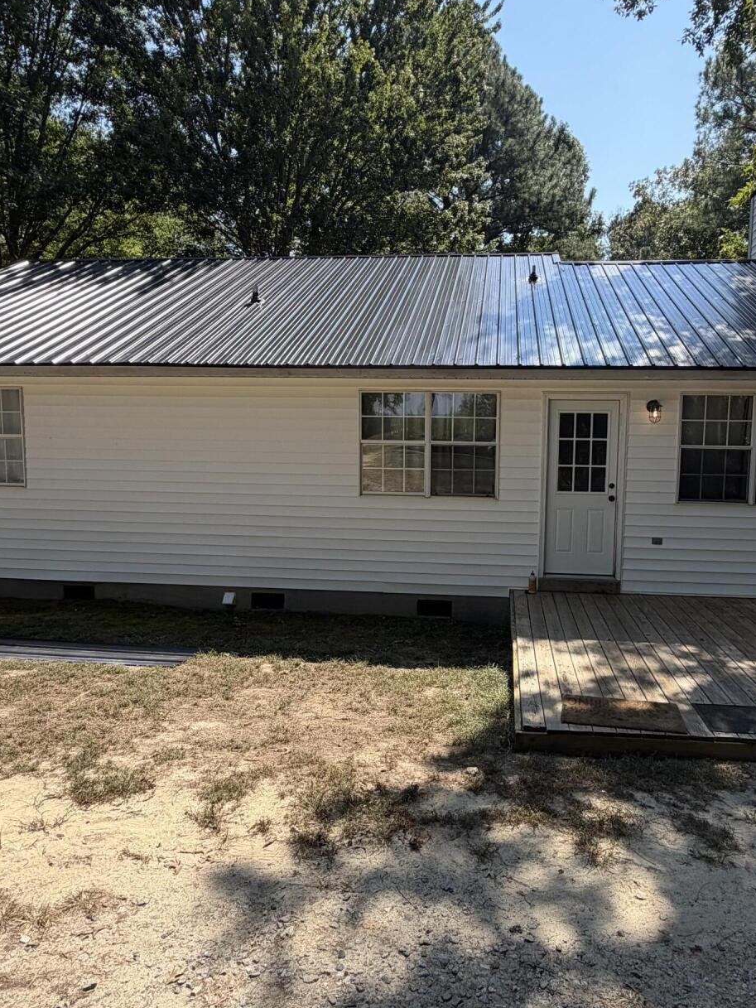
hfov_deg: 58.6
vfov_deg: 73.9
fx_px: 670
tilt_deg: -6.3
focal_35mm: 23
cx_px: 433
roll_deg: -0.5
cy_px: 499
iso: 40
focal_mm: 2.22
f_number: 2.2
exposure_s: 1/770
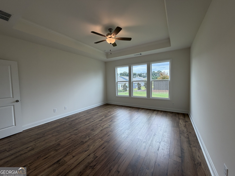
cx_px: 118
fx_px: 95
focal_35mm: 14
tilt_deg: -2.3
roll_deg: +1.0
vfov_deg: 85.7
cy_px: 88
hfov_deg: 102.1
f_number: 2.2
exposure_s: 1/120
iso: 64
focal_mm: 2.22
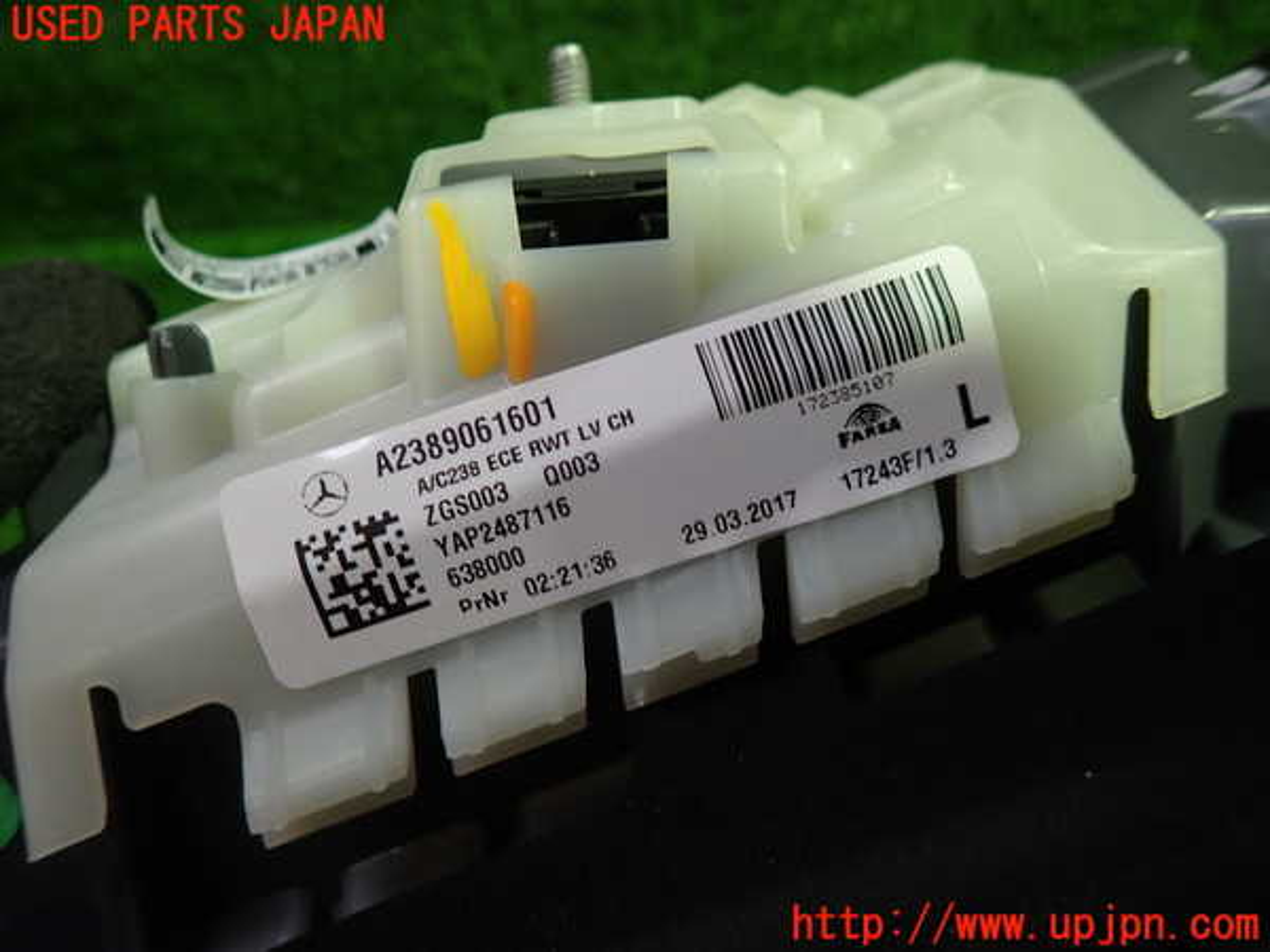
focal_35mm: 25
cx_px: 635
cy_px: 476
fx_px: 917
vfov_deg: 54.9
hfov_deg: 69.4
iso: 200
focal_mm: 4.5
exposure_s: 1/50
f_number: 2
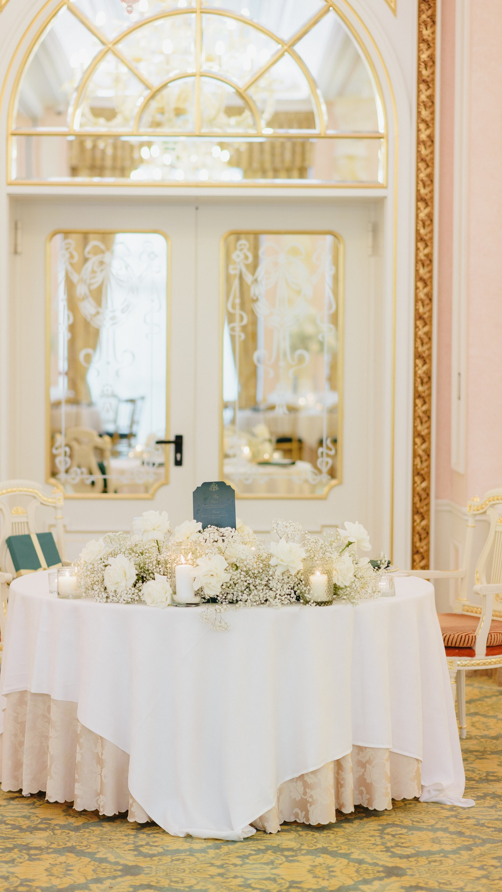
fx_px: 2130
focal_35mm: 90
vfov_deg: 23.7
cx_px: 231
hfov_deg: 13.4
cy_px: 448
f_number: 2.5
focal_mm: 85
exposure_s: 1/320
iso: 800
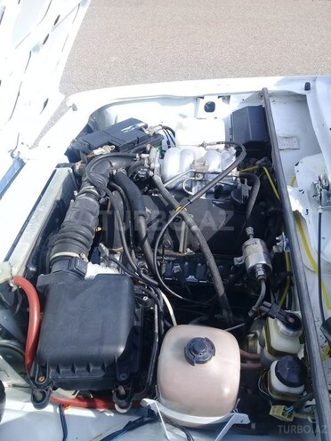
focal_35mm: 31
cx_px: 166
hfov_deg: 45.4
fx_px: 395
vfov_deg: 58.4
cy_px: 220
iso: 50
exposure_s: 1/614
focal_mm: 3.3
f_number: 2.2
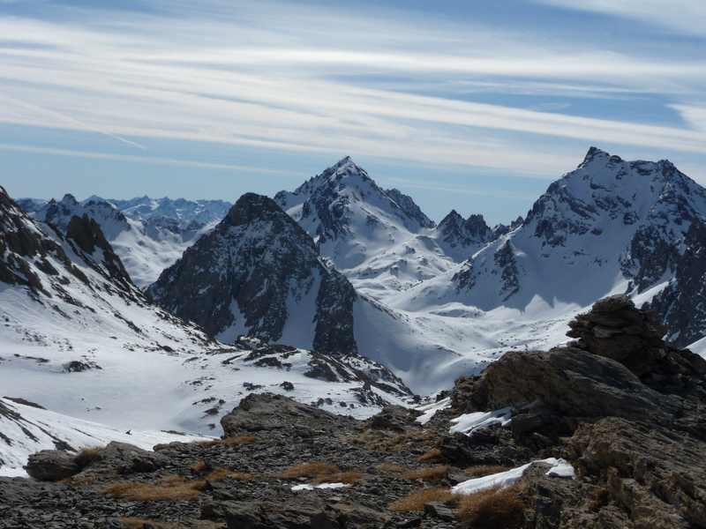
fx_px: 1265
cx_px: 353
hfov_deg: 31.2
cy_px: 264
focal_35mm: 62
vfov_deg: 23.7
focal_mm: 10.5
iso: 100
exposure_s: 1/500
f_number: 10
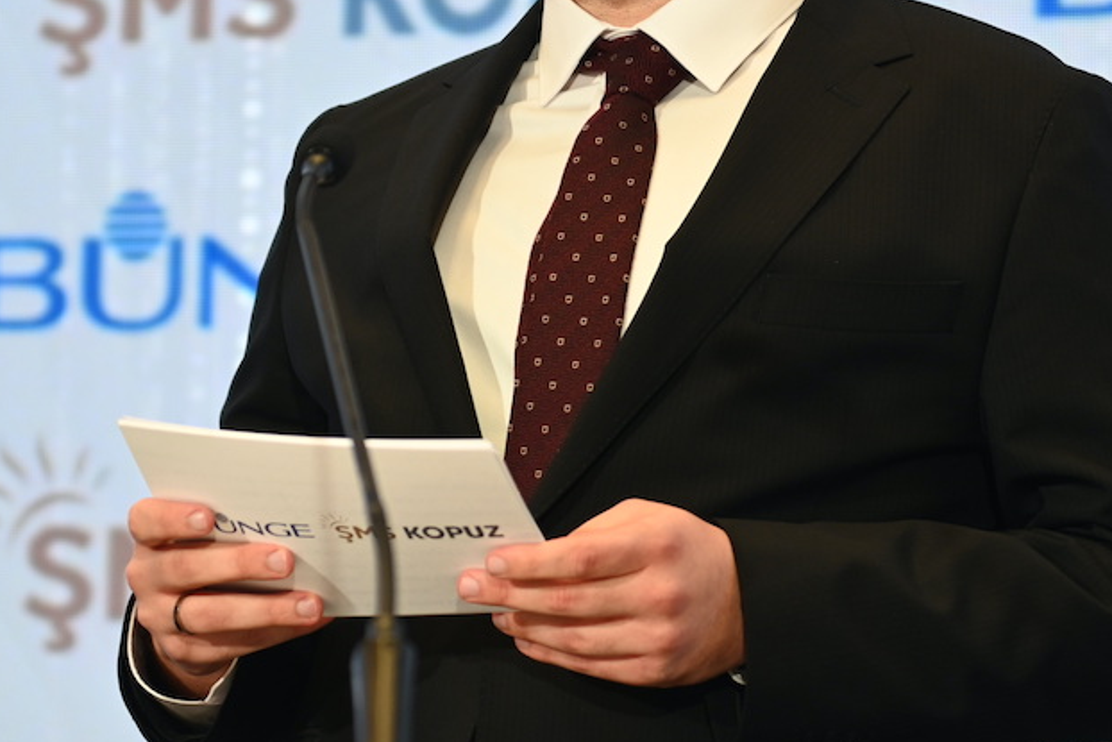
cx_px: 409
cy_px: 305
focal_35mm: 180
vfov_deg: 7.6
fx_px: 5561
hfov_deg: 11.4
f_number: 2.8
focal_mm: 70
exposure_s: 1/160
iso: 400
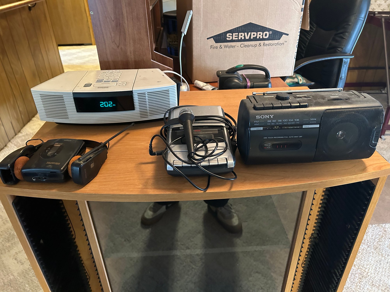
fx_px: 293
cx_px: 195
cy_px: 146
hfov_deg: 67.3
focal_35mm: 26
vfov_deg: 53.1
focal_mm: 5.7
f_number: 1.5
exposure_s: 1/40
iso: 640
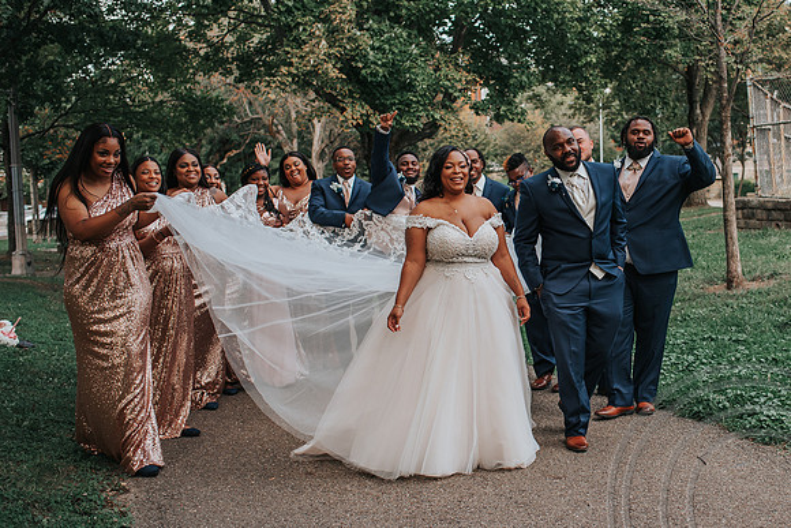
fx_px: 1110
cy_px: 264
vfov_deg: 26.8
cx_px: 561
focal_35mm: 50
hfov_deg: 38.5
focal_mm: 35
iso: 320
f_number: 2.8
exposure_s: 1/640
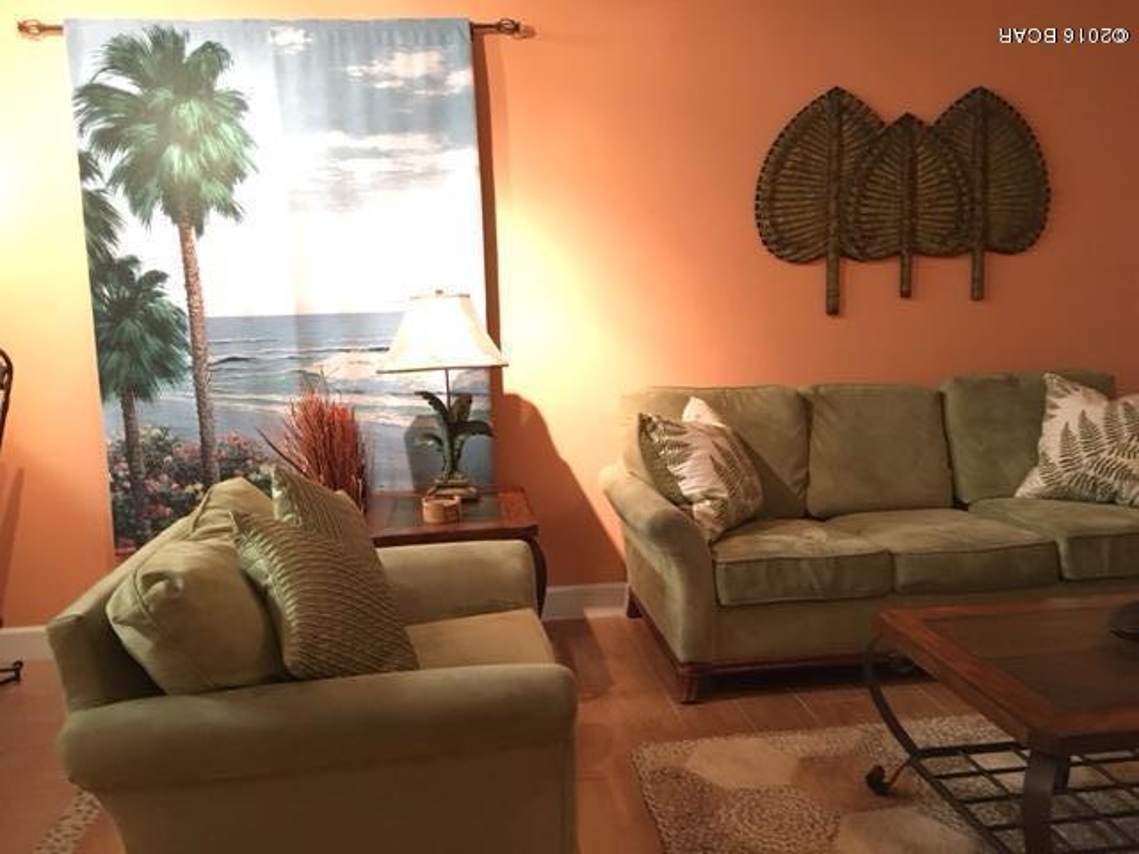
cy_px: 427
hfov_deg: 61.7
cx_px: 570
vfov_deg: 48.2
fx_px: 954
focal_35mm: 29
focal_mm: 4.15
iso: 400
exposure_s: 1/15
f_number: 2.2
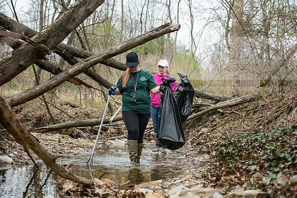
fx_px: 578
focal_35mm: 70
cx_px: 148
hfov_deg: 28.8
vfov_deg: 19.5
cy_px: 99
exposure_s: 1/320
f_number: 6.3
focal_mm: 70
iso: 250
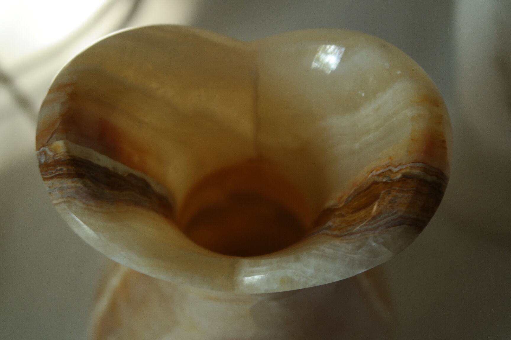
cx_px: 256
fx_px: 979
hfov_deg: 29.2
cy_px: 170
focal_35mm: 69
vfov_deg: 19.7
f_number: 5.6
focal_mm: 45
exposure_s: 1/30
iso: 400
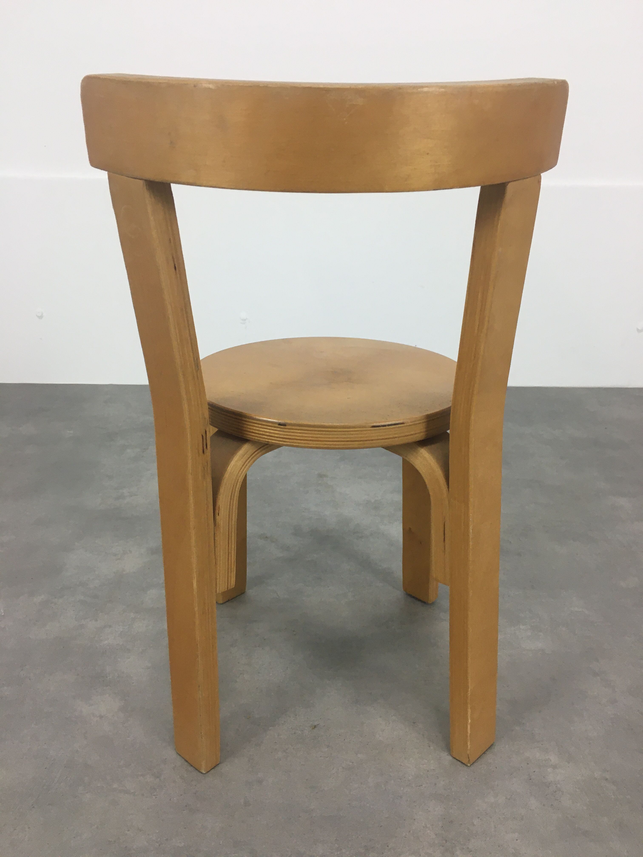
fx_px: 718
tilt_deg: -20.5
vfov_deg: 61.7
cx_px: 322
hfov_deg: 48.2
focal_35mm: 29
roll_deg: -3.0
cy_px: 428
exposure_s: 1/33
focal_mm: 4.15
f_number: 2.2
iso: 40
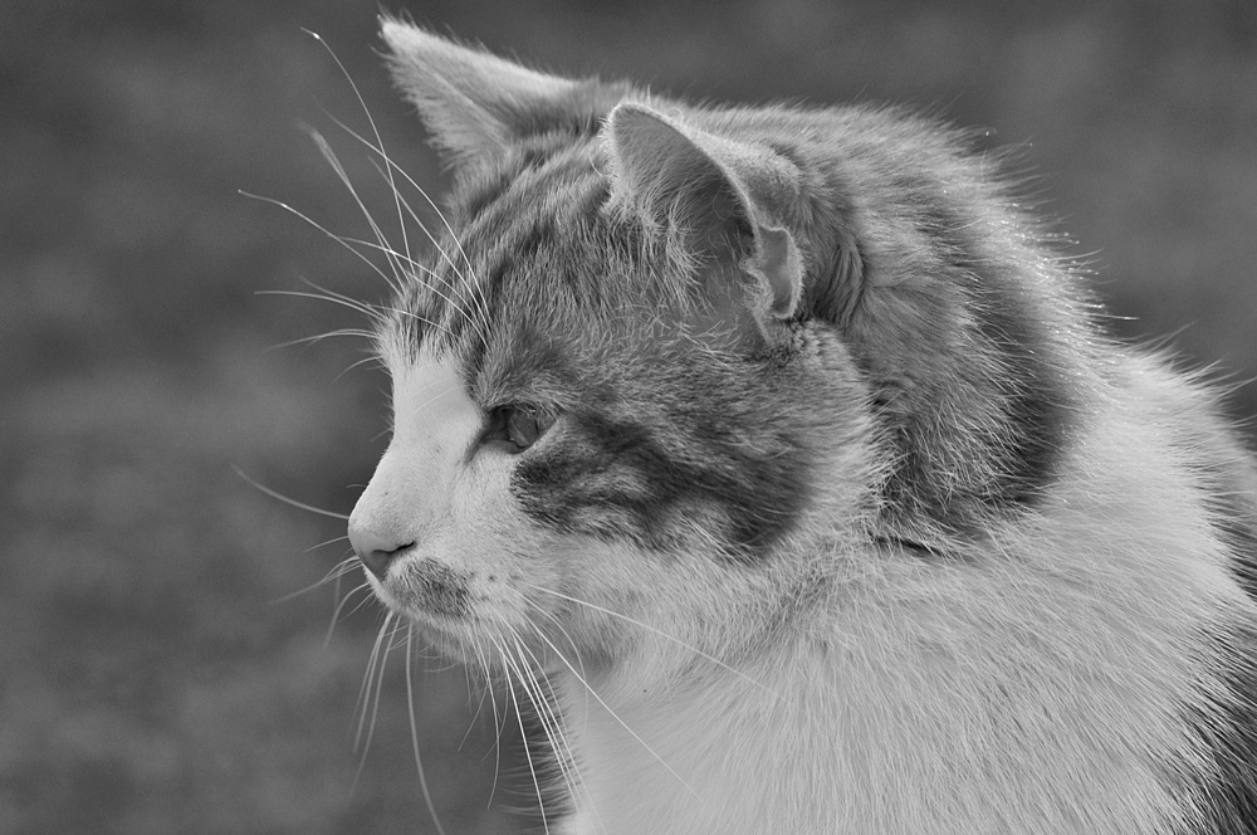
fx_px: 6381
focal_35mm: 183
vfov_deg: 7.5
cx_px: 628
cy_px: 418
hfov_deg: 11.2
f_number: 7.1
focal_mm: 122
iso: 320
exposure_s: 1/400
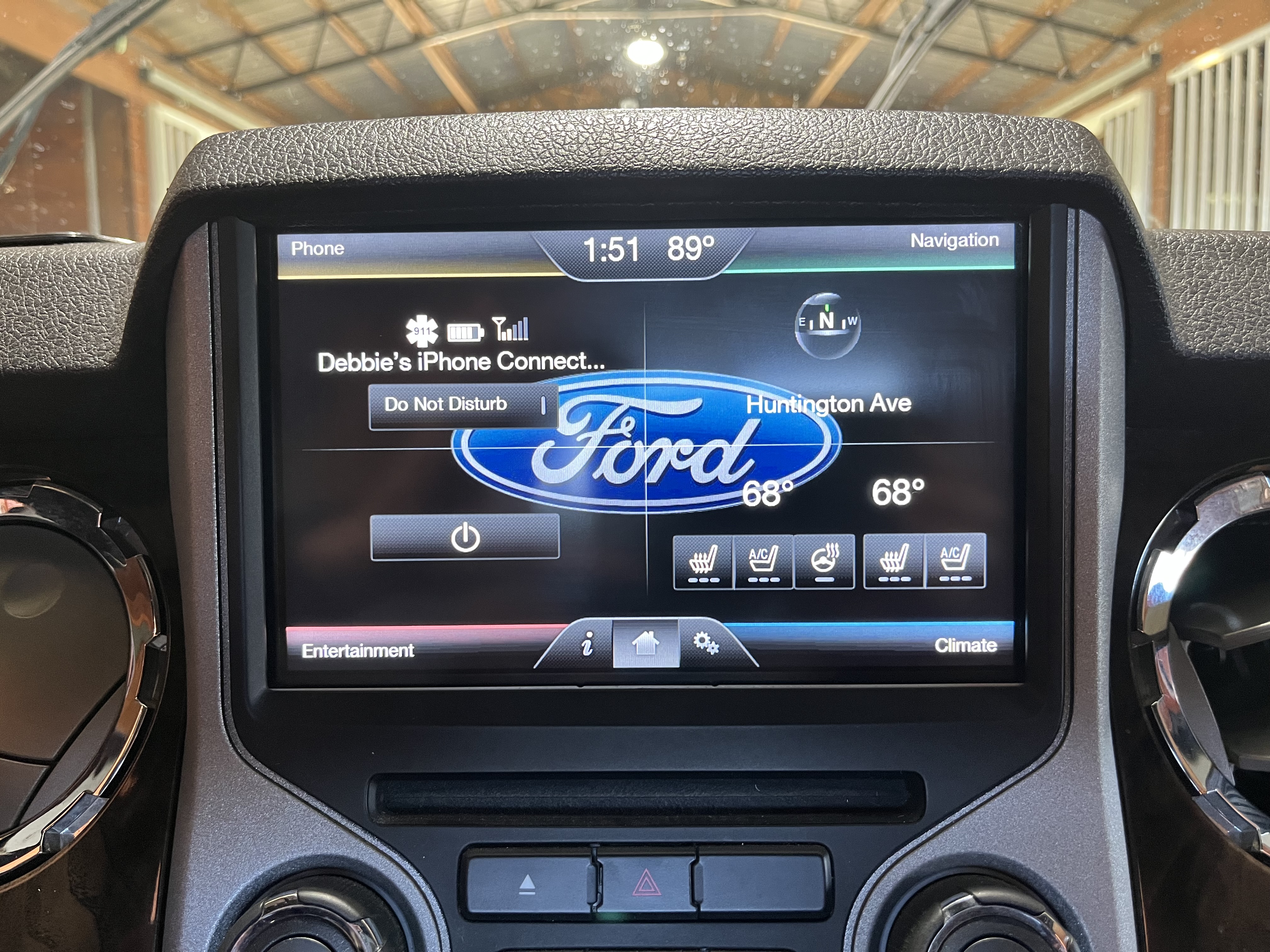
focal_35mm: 26
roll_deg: +0.8
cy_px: 476
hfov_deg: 67.3
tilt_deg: -7.6
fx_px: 954
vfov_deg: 53.1
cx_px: 635
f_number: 1.6
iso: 200
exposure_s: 1/60
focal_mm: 5.1
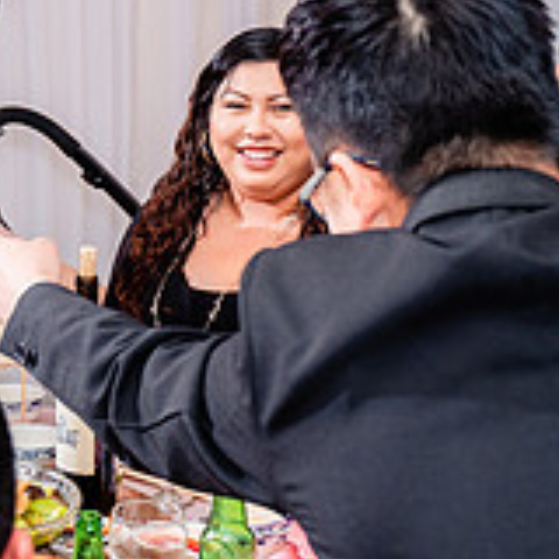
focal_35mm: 95
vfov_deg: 18.0
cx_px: -242
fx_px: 1736
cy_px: 56
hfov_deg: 16.8
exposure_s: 1/160
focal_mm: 28
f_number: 3.5
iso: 640
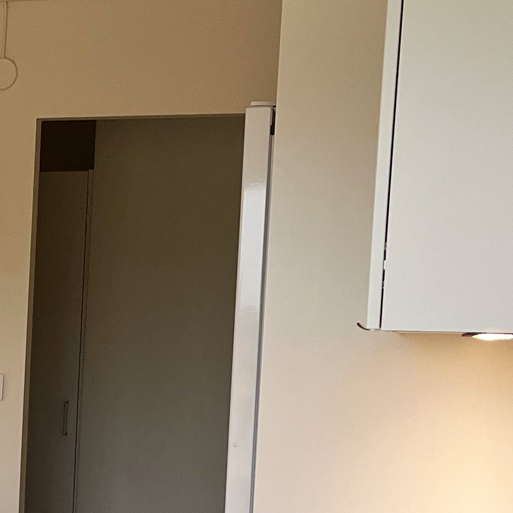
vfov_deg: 17.4
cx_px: -276
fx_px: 1643
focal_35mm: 98
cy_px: 496
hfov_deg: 16.1
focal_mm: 5.1
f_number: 1.6
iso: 125
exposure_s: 1/121
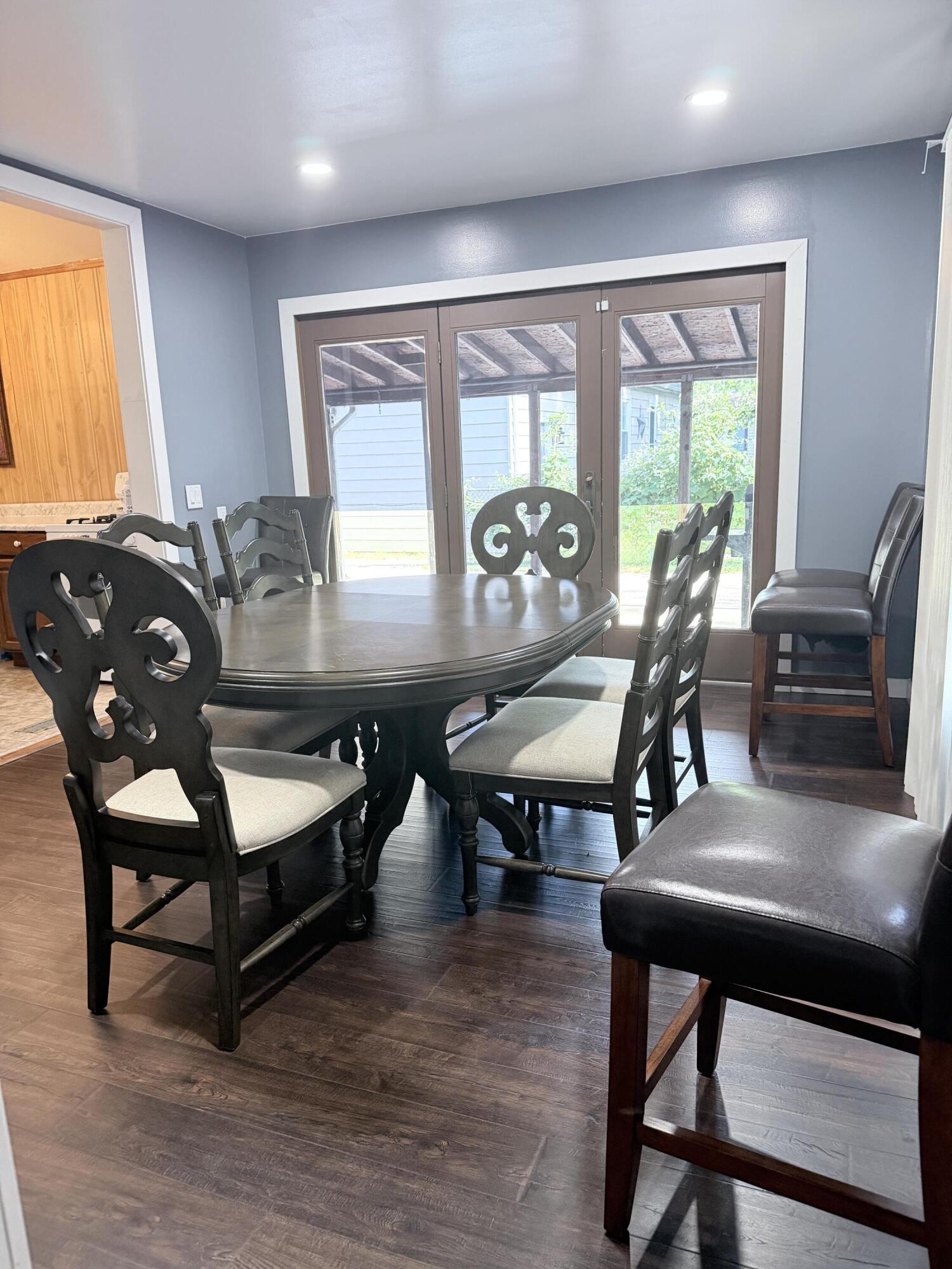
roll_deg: +1.9
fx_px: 880
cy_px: 634
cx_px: 476
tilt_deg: -11.5
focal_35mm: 24
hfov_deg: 56.8
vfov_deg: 71.6
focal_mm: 6.76
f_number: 1.78
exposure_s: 1/60
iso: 500
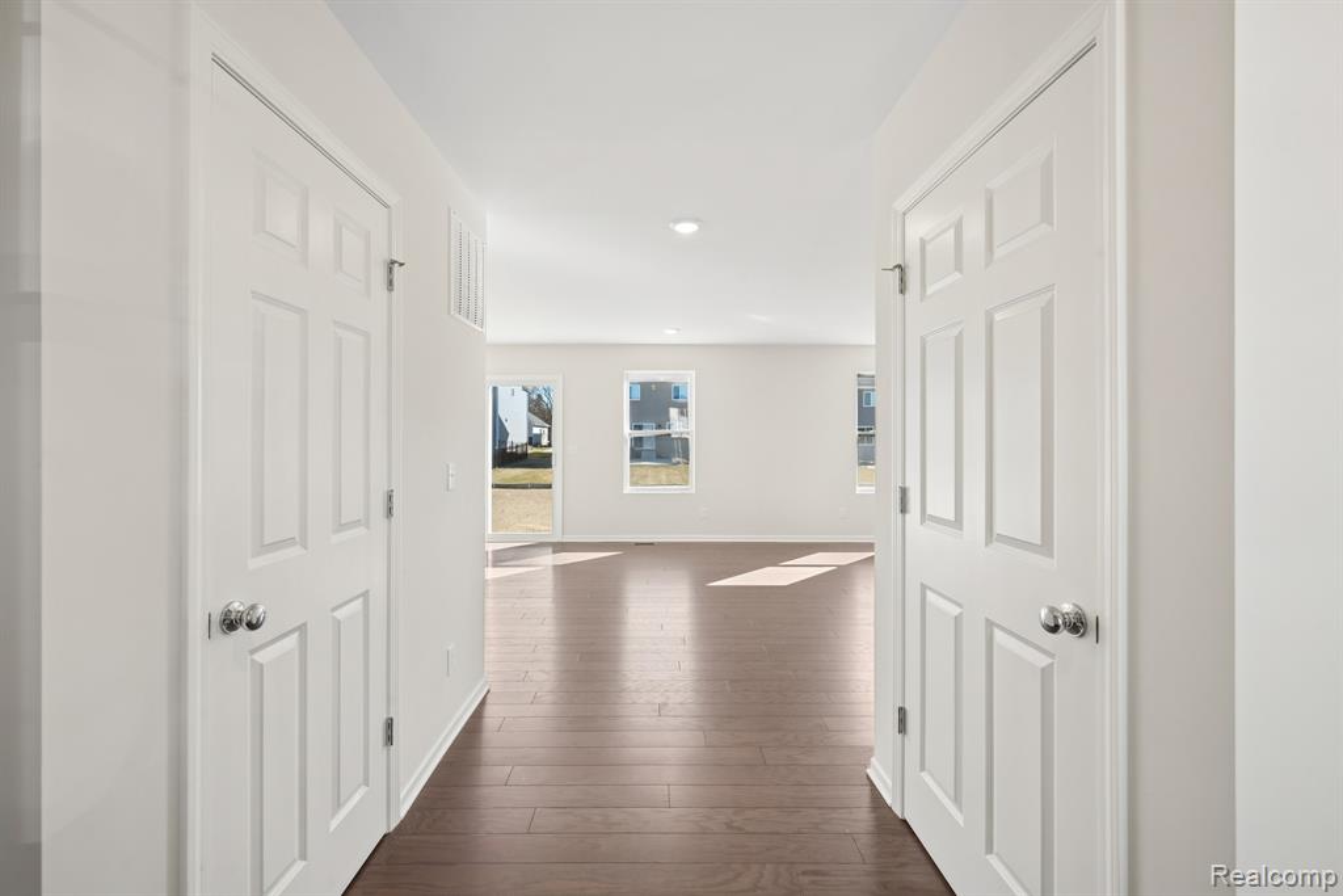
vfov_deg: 81.2
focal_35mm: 14
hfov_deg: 104.2
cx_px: 672
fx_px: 522
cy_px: 448
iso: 64
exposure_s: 1/4
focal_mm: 14
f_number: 9
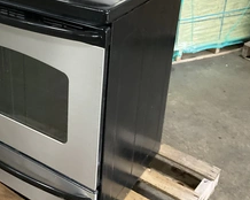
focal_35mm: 52
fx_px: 384
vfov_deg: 28.6
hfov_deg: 35.0
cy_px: 48
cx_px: 55
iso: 400
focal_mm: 3
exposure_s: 1/30
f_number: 1.8
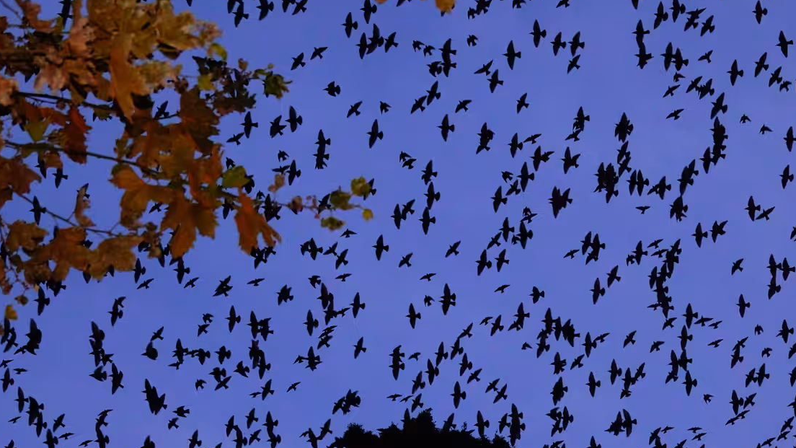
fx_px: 2849
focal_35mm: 135
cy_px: 324
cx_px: 449
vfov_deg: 9.0
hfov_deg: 15.9
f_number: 4
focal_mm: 38.04
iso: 1250
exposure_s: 1/320
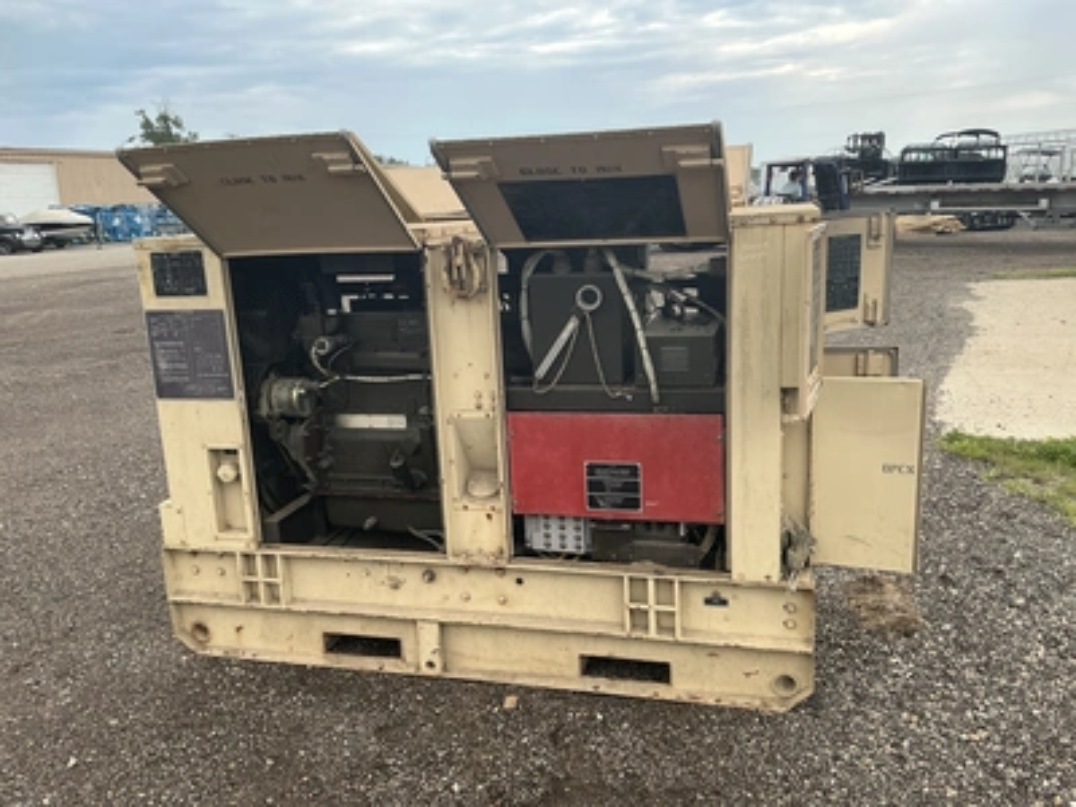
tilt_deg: -11.1
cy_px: 404
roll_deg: +2.8
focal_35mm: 28
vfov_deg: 49.7
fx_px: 870
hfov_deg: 63.4
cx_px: 538
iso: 25
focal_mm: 3
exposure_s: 1/375
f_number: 1.8
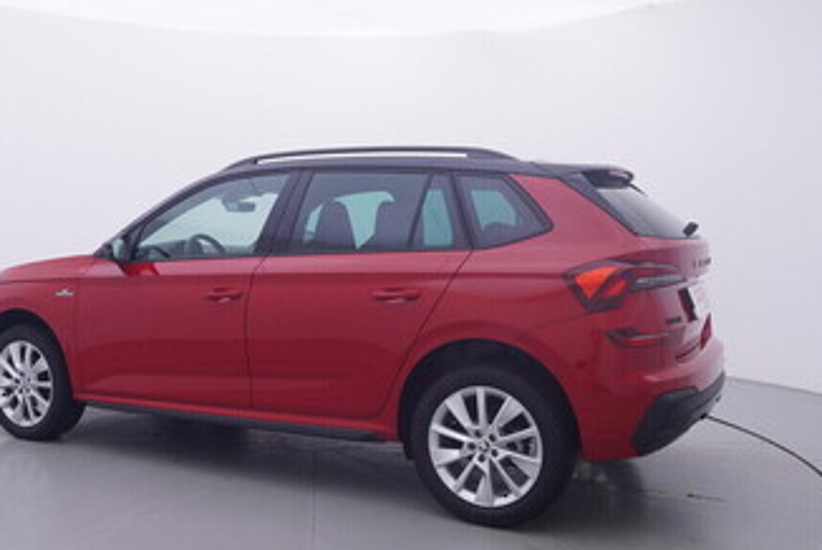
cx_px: 321
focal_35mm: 38
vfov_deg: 35.3
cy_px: 274
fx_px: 865
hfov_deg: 50.5
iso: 200
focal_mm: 15
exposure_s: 1/80
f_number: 5
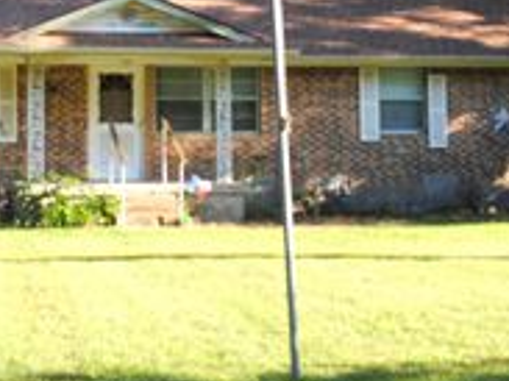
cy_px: 21
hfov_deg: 22.3
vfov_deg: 16.7
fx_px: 1278
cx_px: 111
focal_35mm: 87
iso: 110
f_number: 5.6
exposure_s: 1/125
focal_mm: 22
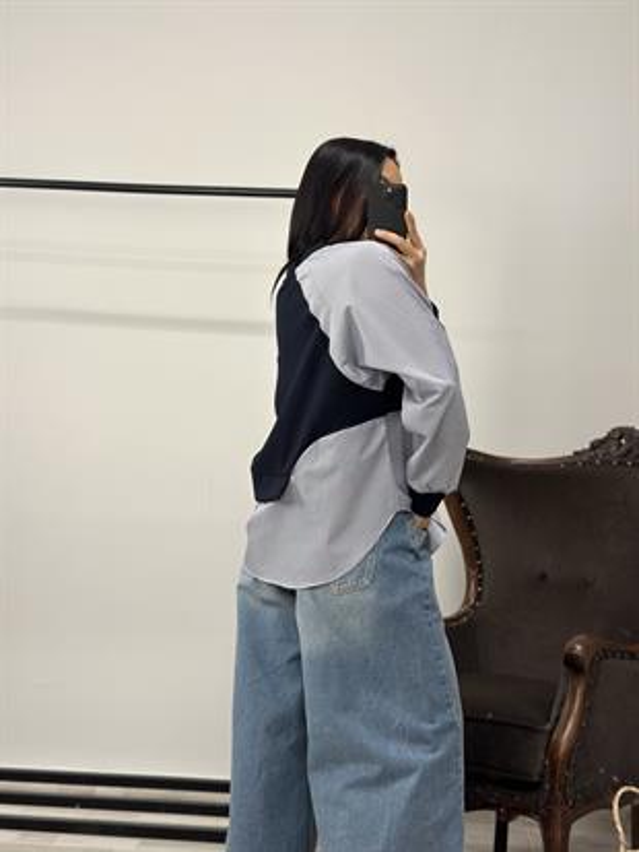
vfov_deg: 39.6
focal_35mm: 48
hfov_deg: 30.3
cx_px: 320
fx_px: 1181
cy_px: 426
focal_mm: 6.86
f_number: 1.78
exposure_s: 1/100
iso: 125
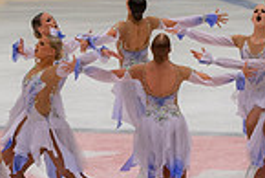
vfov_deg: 3.3
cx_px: 86
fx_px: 3087
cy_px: 91
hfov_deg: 4.9
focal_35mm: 419
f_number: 3.5
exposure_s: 1/400
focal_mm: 70
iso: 500
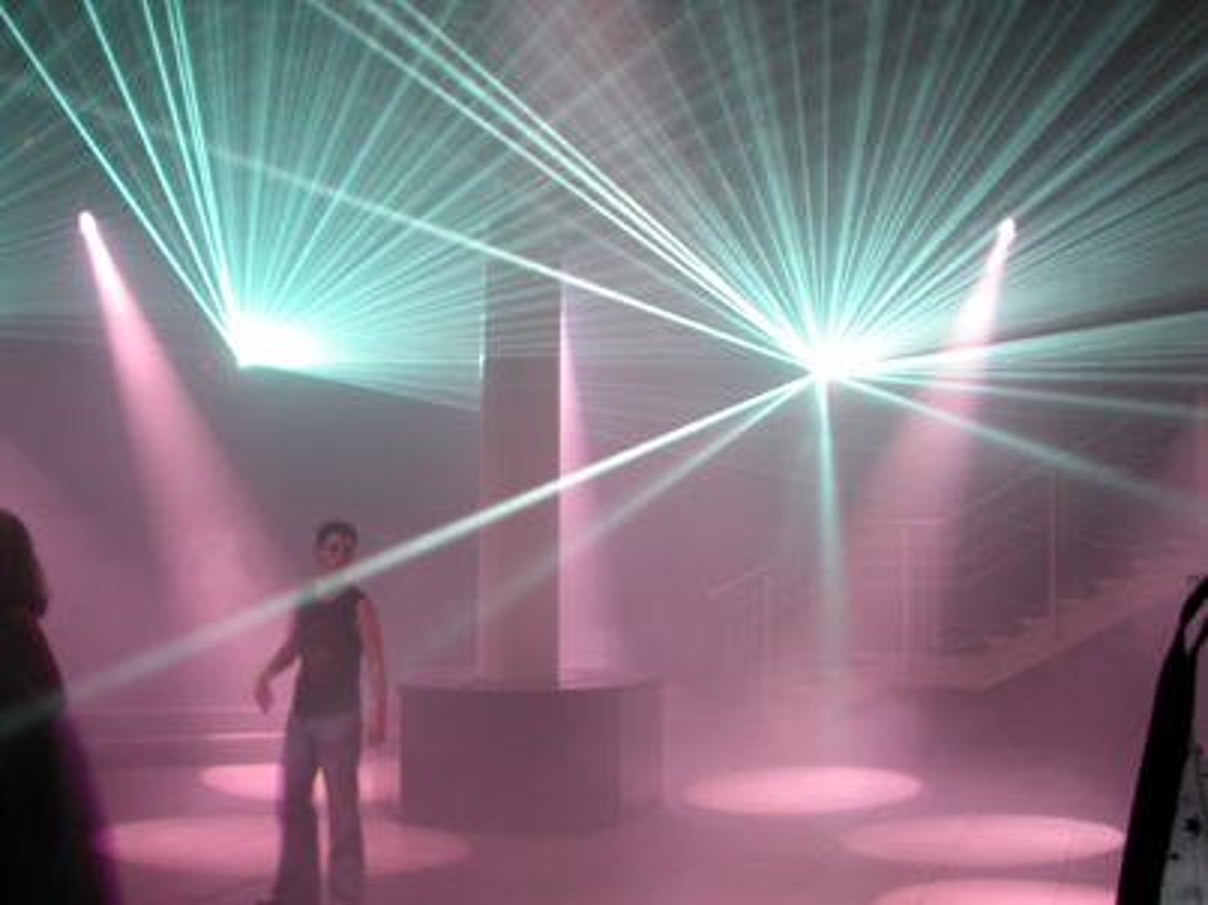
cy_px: 452
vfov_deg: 37.7
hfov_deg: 49.0
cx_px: 604
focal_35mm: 38
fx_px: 1326
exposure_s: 1/4
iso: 200
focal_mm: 7.8
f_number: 2.8
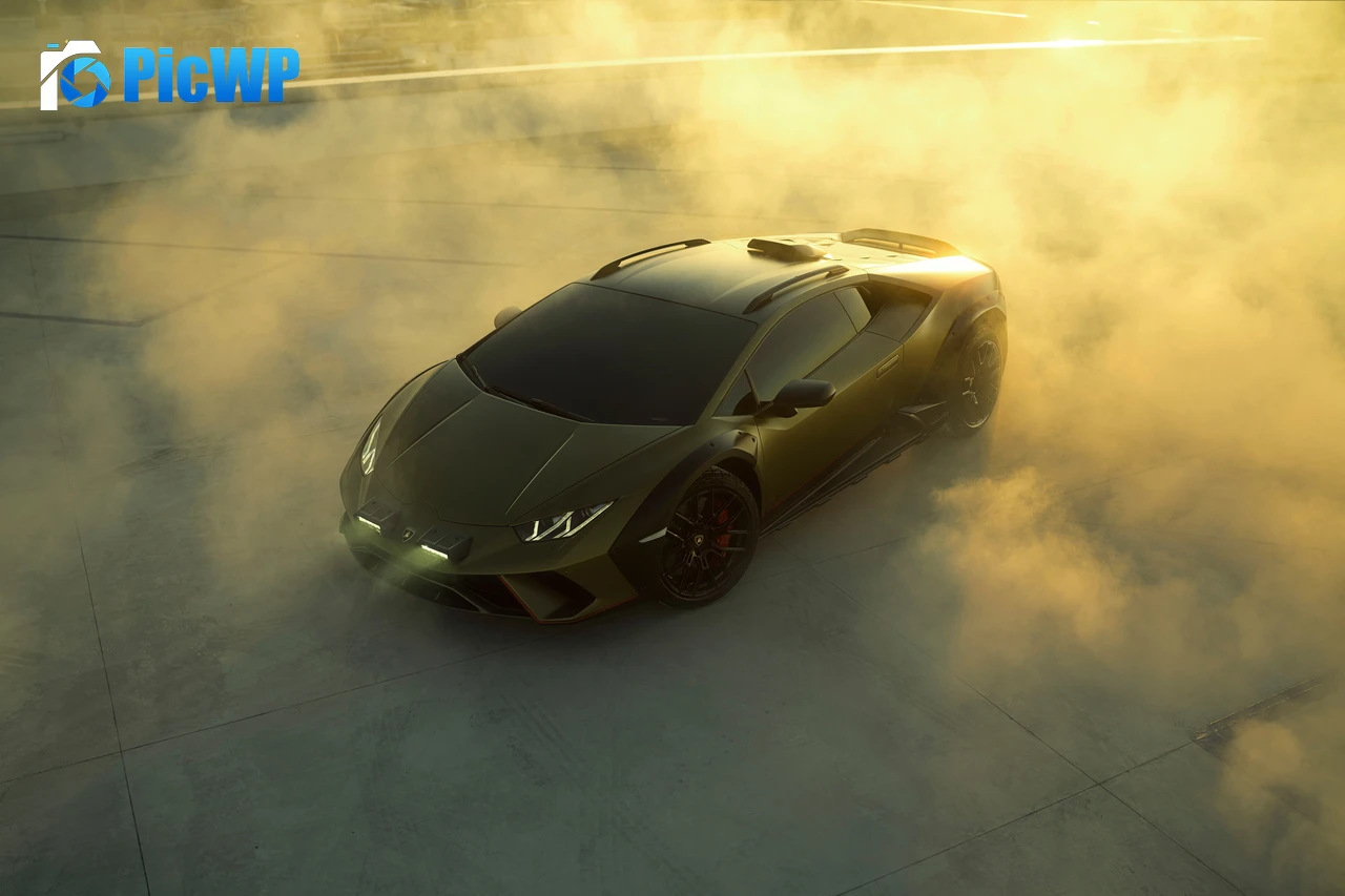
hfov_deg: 54.4
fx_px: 1307
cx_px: 672
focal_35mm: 35
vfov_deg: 37.8
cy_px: 448
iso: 50
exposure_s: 1/200
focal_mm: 35
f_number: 2.5
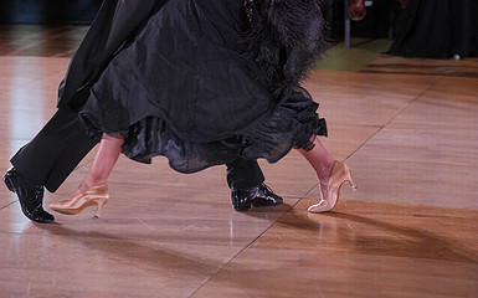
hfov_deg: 12.6
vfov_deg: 7.8
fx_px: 2161
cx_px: 239
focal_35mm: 166
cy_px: -47
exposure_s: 1/500
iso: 2500
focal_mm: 108
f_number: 4
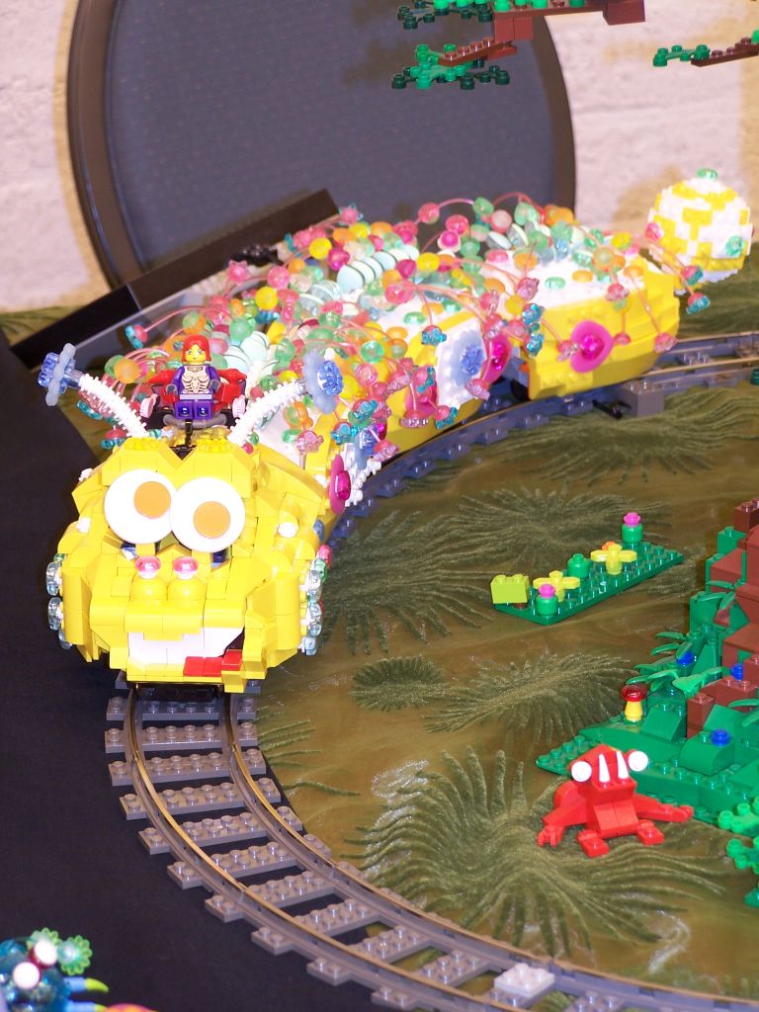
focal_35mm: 128
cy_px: 506
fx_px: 3742
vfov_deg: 15.4
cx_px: 380
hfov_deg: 11.6
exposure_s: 1/3
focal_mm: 21.2
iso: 80
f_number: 3.2
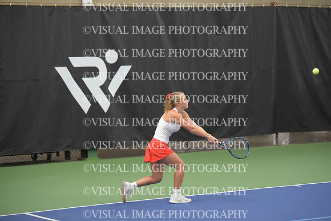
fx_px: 1011
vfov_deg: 12.4
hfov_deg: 18.6
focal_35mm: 110
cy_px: 110
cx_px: 166
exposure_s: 1/1250
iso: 12800
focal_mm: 110
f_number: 2.8
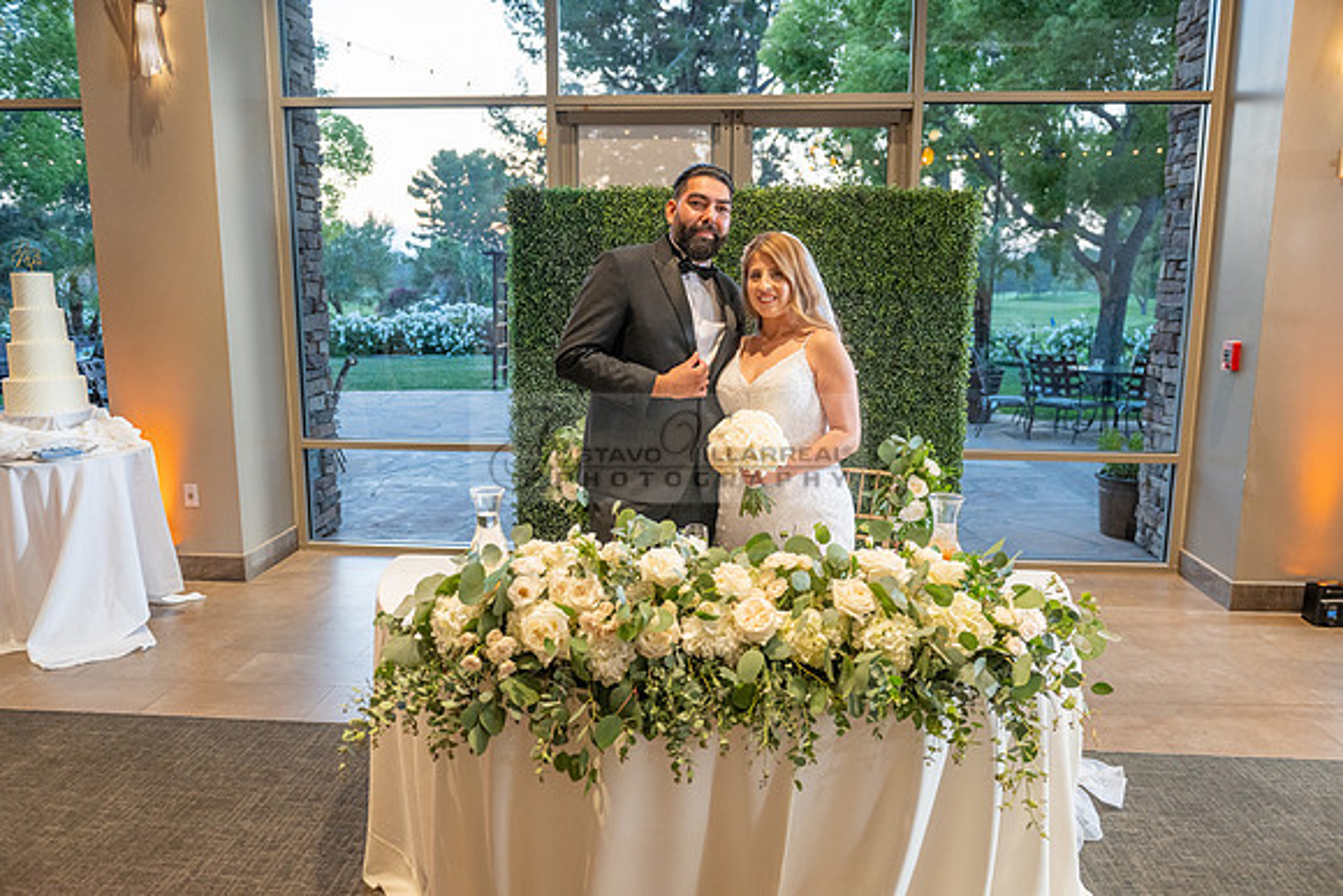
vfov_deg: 48.0
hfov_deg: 67.4
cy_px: 448
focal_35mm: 27
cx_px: 672
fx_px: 1007
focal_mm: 27
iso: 800
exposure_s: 1/200
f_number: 3.5
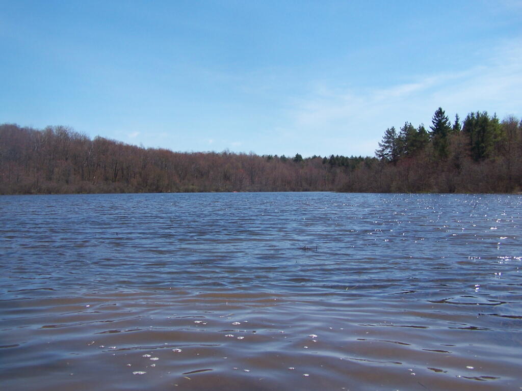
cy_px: 196
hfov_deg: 49.0
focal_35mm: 38
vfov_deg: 37.7
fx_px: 573
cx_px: 261
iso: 80
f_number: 4
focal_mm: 6.3
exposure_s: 1/1000
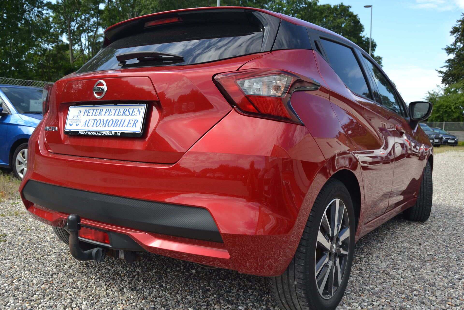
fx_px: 387
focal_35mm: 30
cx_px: 232
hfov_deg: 61.9
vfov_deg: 43.6
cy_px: 155
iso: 100
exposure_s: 1/160
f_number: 6.3
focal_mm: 20
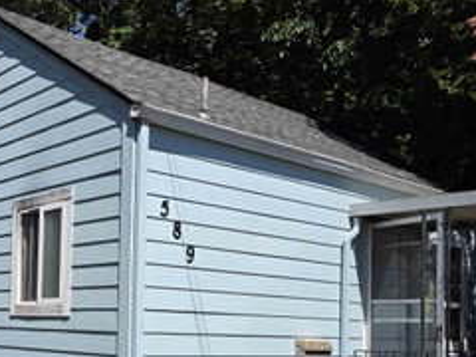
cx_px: 67
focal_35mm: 49
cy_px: 298
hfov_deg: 36.9
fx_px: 674
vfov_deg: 28.9
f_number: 1.7
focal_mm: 6.3
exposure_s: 1/6809
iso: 80
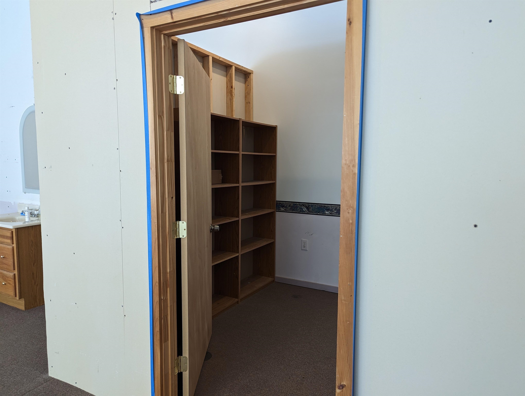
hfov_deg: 71.5
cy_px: 198
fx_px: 365
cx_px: 262
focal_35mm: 24
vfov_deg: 56.9
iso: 95
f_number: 1.85
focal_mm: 6.81
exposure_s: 1/29.9
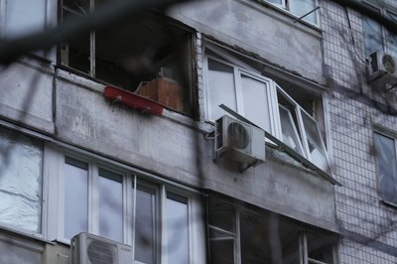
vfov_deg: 10.1
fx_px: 1487
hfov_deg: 15.2
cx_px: 198
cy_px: 132
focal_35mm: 135
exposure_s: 1/100
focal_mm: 135
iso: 500
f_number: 2.8
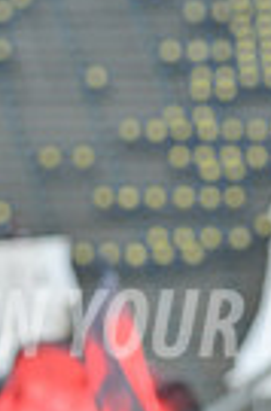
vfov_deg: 4.0
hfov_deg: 2.6
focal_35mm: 518
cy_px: 548
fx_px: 5894
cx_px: 282
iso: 200
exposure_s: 1/500
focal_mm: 155
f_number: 5.6
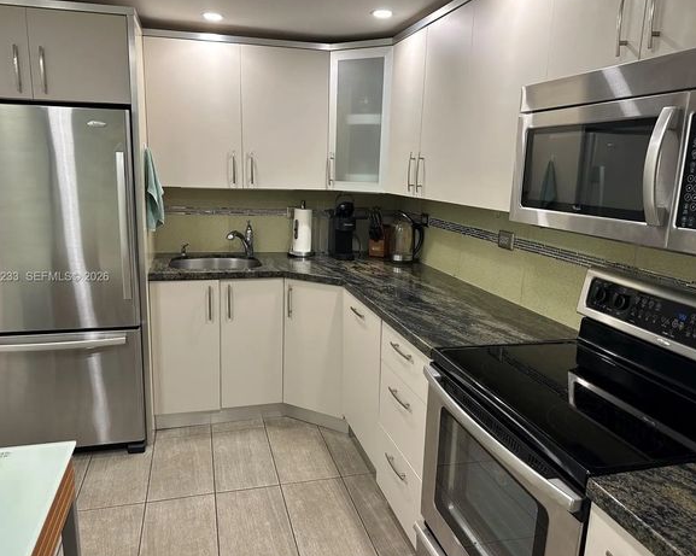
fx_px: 535
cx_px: 345
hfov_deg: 66.1
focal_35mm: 26
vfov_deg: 54.9
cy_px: 277
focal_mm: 6.86
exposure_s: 1/60
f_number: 1.78
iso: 125
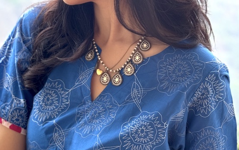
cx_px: 106
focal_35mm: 92
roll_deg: -2.9
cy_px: 134
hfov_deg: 22.6
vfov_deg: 14.1
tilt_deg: -14.6
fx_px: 599
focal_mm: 6.76
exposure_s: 1/160
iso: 50
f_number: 1.78
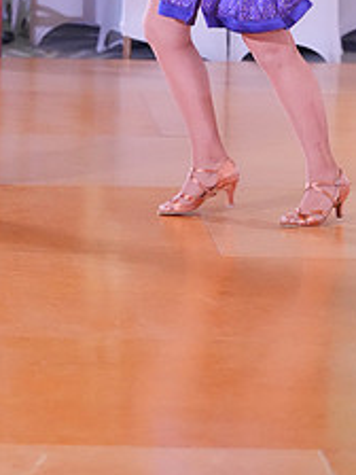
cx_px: 50
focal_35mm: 269
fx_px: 3689
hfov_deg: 5.5
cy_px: -127
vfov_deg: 7.3
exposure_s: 1/500
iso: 10000
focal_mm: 108
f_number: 3.5
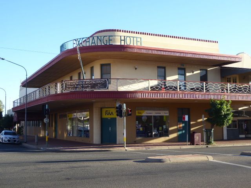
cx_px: 126
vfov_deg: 29.7
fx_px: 355
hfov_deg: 38.9
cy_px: 94
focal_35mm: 49
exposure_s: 1/160
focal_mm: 8.4
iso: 80
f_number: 4
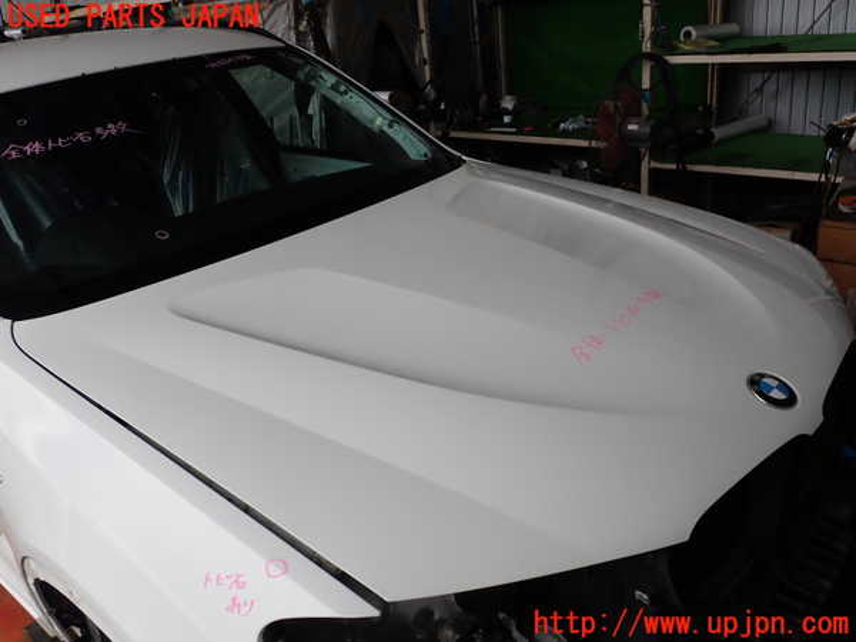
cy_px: 321
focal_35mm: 30
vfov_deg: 46.8
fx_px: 742
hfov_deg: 60.0
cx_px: 428
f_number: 3.2
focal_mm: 5.4
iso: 100
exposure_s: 1/500
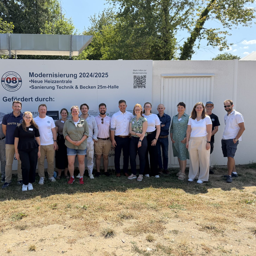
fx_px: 243
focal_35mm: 29
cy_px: 126
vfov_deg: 55.6
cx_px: 92
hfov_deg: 54.8
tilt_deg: -5.4
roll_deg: +1.1
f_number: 1.78
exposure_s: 1/3021
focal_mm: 6.76
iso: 100
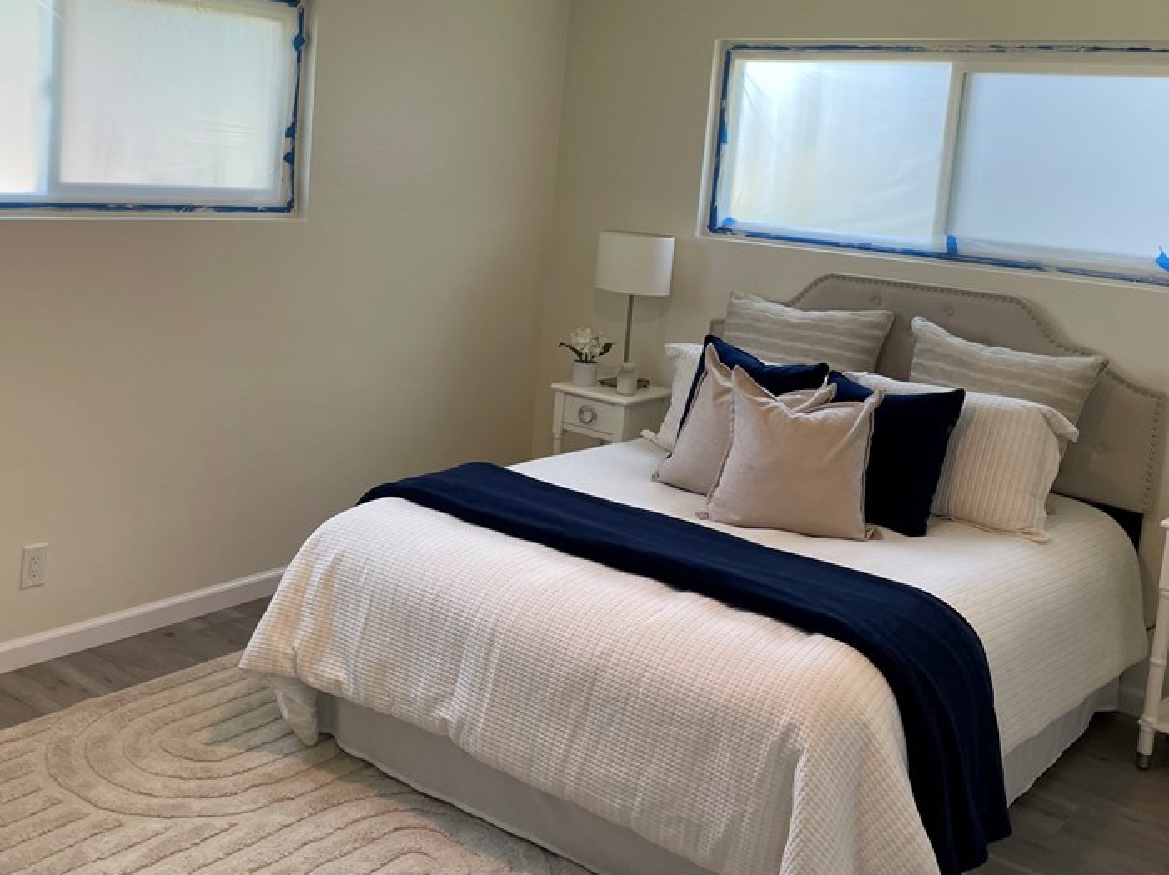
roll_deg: -4.2
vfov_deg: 37.2
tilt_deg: -7.3
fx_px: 1283
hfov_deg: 48.6
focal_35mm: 38
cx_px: 449
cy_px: 280
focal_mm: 4.2
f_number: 1.6
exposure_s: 1/120
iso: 50
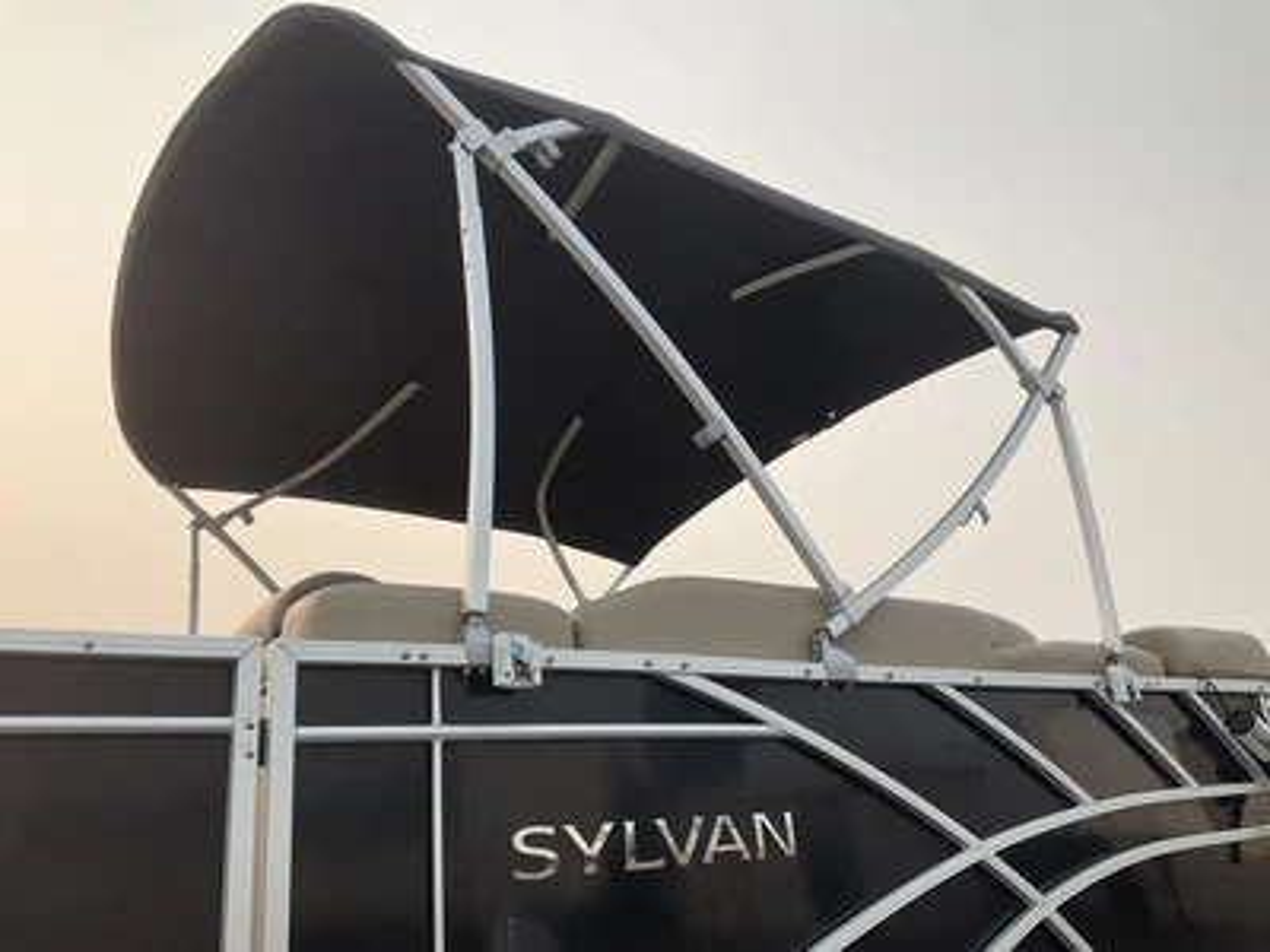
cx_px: 635
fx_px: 1064
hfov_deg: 61.7
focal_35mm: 29
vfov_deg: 48.2
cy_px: 476
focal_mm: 3
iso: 25
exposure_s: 1/1035
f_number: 1.8
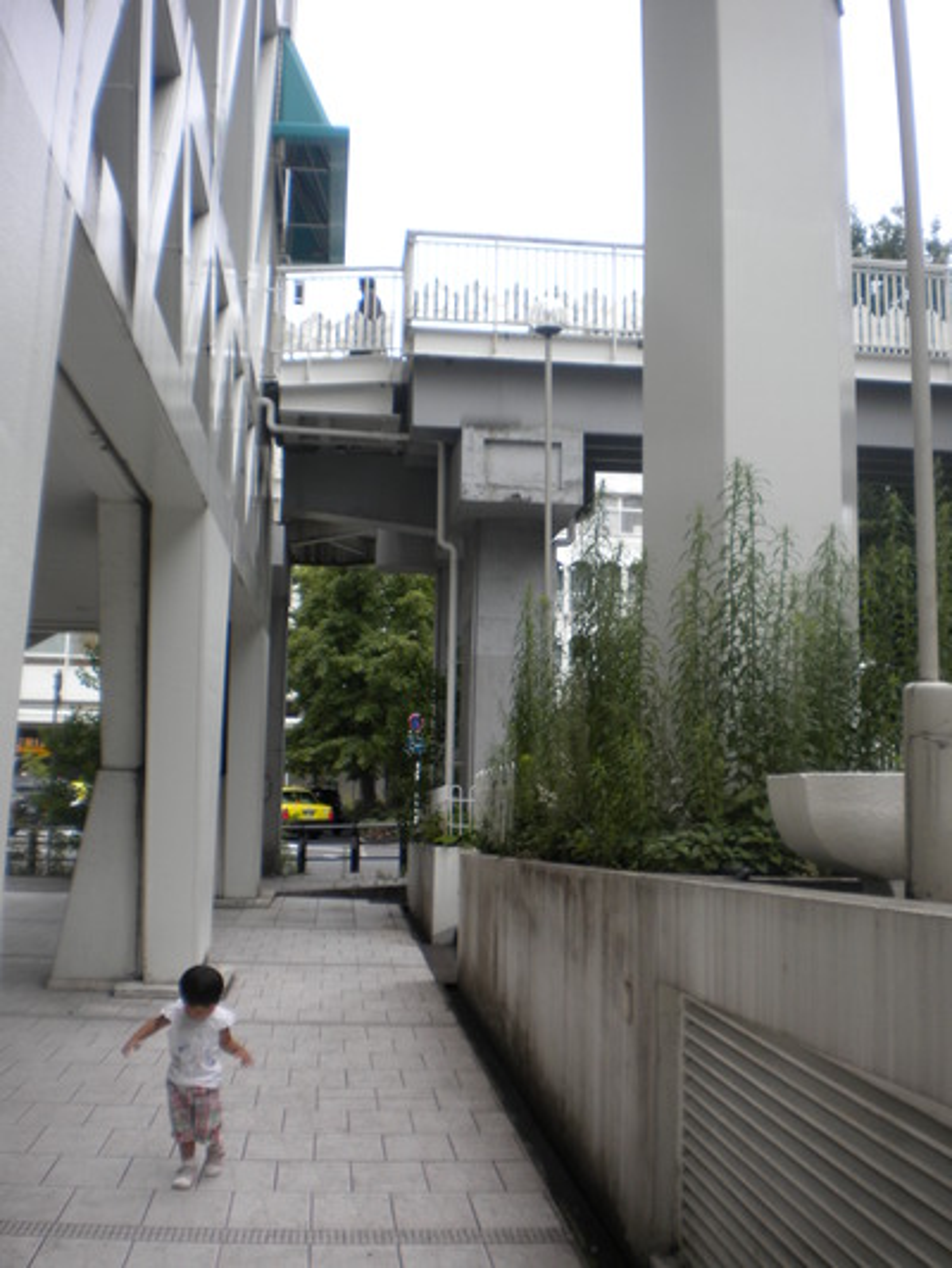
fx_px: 1283
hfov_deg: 40.7
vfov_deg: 52.6
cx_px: 476
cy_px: 634
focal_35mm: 35
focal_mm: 6.3
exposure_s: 1/339
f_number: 4.6
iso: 80
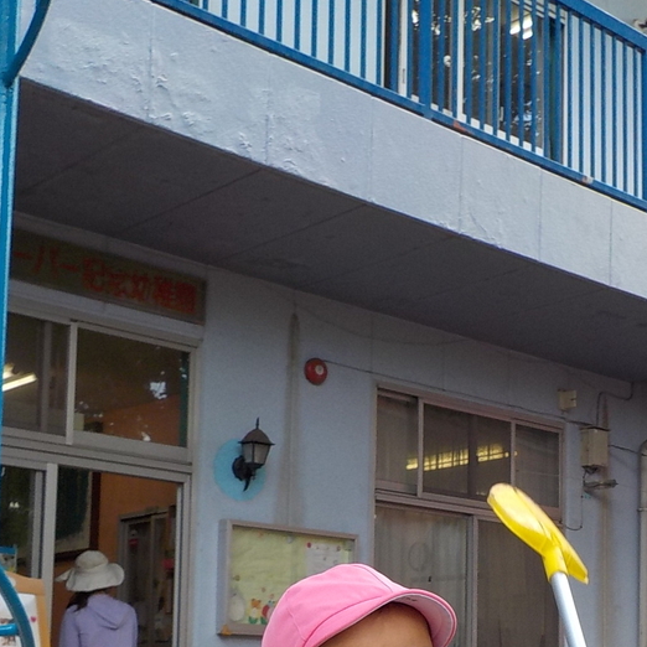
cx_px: 530
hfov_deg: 27.5
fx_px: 1290
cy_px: 590
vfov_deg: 27.1
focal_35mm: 61
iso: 125
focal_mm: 4.1
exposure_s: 1/200
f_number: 3.3
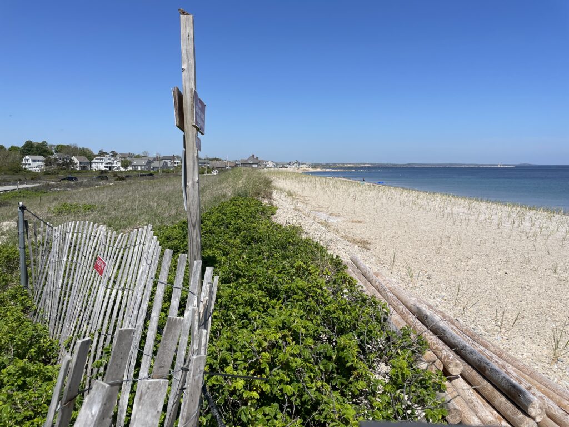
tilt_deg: -5.6
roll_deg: +0.7
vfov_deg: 53.1
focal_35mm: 26
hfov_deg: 67.3
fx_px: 427
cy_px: 214
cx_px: 284
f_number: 1.6
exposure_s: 1/5291
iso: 32
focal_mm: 4.2
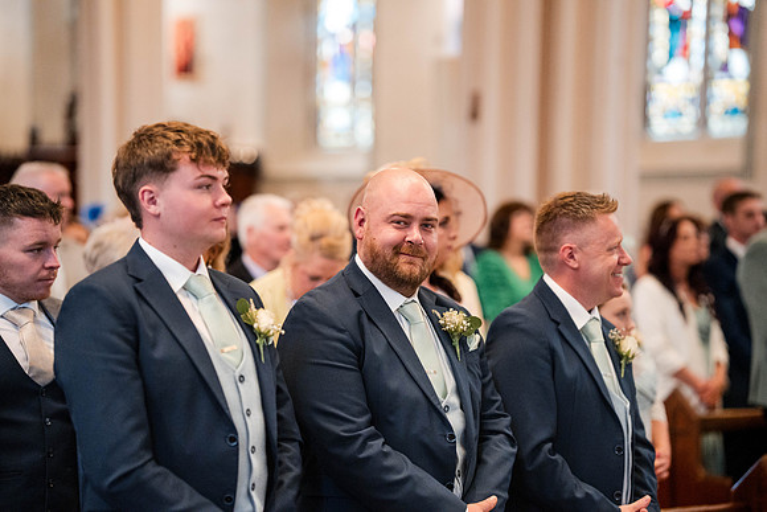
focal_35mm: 85
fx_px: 1811
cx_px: 384
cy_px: 256
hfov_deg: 23.9
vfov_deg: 16.1
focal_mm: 85
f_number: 1.8
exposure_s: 1/500
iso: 5000
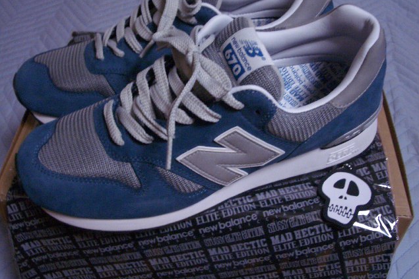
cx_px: 210
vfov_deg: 31.2
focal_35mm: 43
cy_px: 133
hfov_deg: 45.4
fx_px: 500
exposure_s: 1/8
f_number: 2.8
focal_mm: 6.8
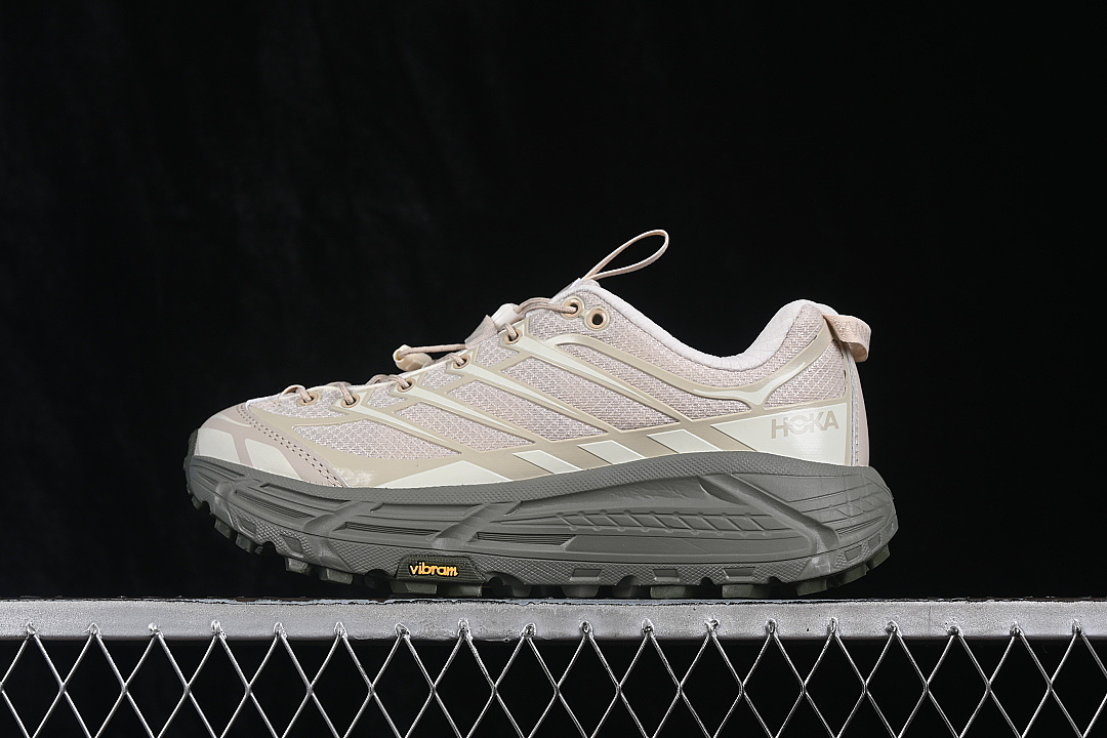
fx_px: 2306
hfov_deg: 27.0
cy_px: 369
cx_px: 554
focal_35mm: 75
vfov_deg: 18.2
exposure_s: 1/80
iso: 160
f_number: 8
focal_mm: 50
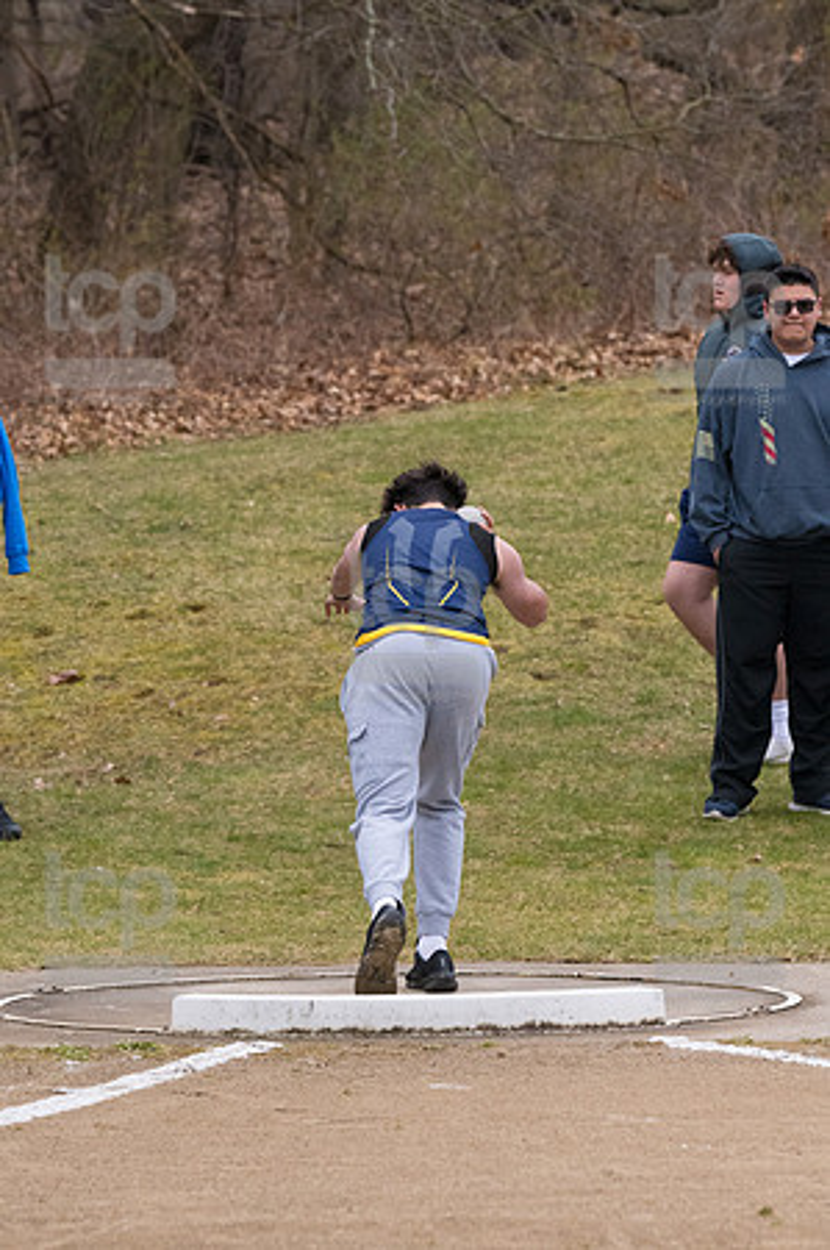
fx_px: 8561
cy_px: 625
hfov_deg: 5.6
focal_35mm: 247
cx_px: 415
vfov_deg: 8.3
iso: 2000
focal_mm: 165
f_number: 5
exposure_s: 1/2000
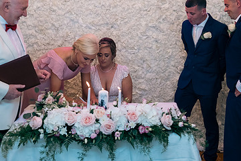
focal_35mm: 58
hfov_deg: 34.5
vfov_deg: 23.1
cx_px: 130
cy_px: 37
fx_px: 388
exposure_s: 1/160
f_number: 3.5
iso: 640
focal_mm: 36
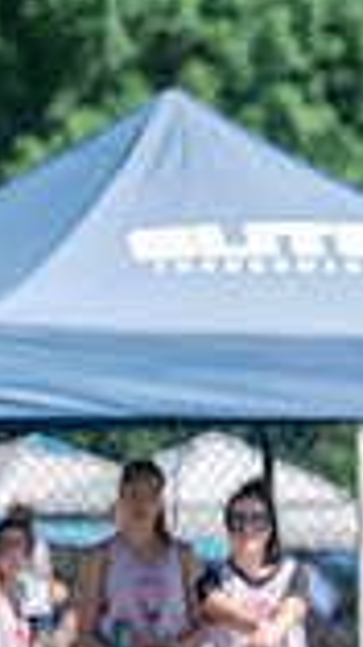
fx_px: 20658
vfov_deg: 1.8
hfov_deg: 1.0
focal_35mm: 1204
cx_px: 1540
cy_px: 607
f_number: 5
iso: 400
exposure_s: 1/1600
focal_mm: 200
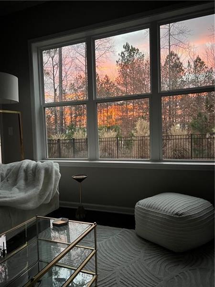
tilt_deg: -1.3
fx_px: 215
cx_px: 108
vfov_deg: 67.3
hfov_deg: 53.1
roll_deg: +2.9
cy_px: 144
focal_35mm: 26
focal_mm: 5.7
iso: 500
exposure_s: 1/44
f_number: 1.5
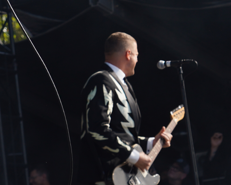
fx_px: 1928
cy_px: -76
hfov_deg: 6.8
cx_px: -39
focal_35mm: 282
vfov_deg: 5.4
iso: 100
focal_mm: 81
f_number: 6.3
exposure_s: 1/200
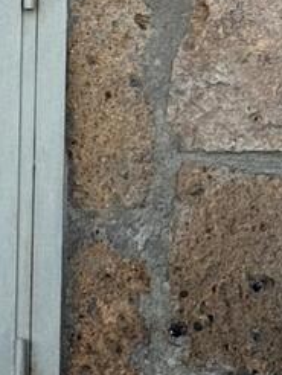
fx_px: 2537
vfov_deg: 8.3
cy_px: -96
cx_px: -96
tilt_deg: -0.4
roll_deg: +0.2
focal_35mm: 234
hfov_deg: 6.3
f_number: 1.78
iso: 64
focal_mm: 6.76
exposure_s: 1/382
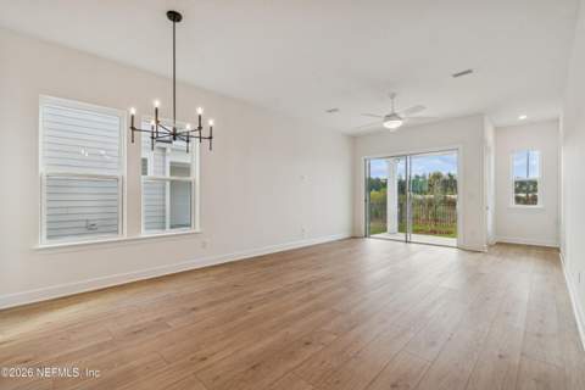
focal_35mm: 15
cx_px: 292
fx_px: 244
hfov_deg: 100.4
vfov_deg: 77.3
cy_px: 195
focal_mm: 10
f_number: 7.1
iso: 400
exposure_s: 1/80
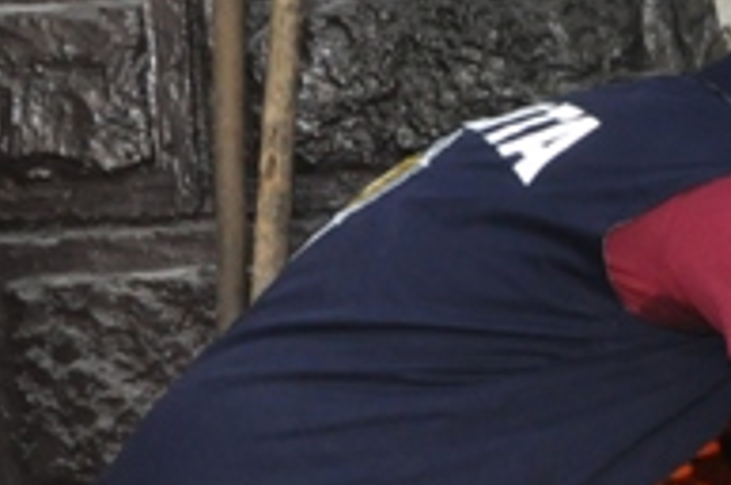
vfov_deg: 12.1
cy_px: 426
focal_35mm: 112
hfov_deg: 16.3
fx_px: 2270
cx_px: 1174
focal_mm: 18
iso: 800
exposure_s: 1/60
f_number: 3.5
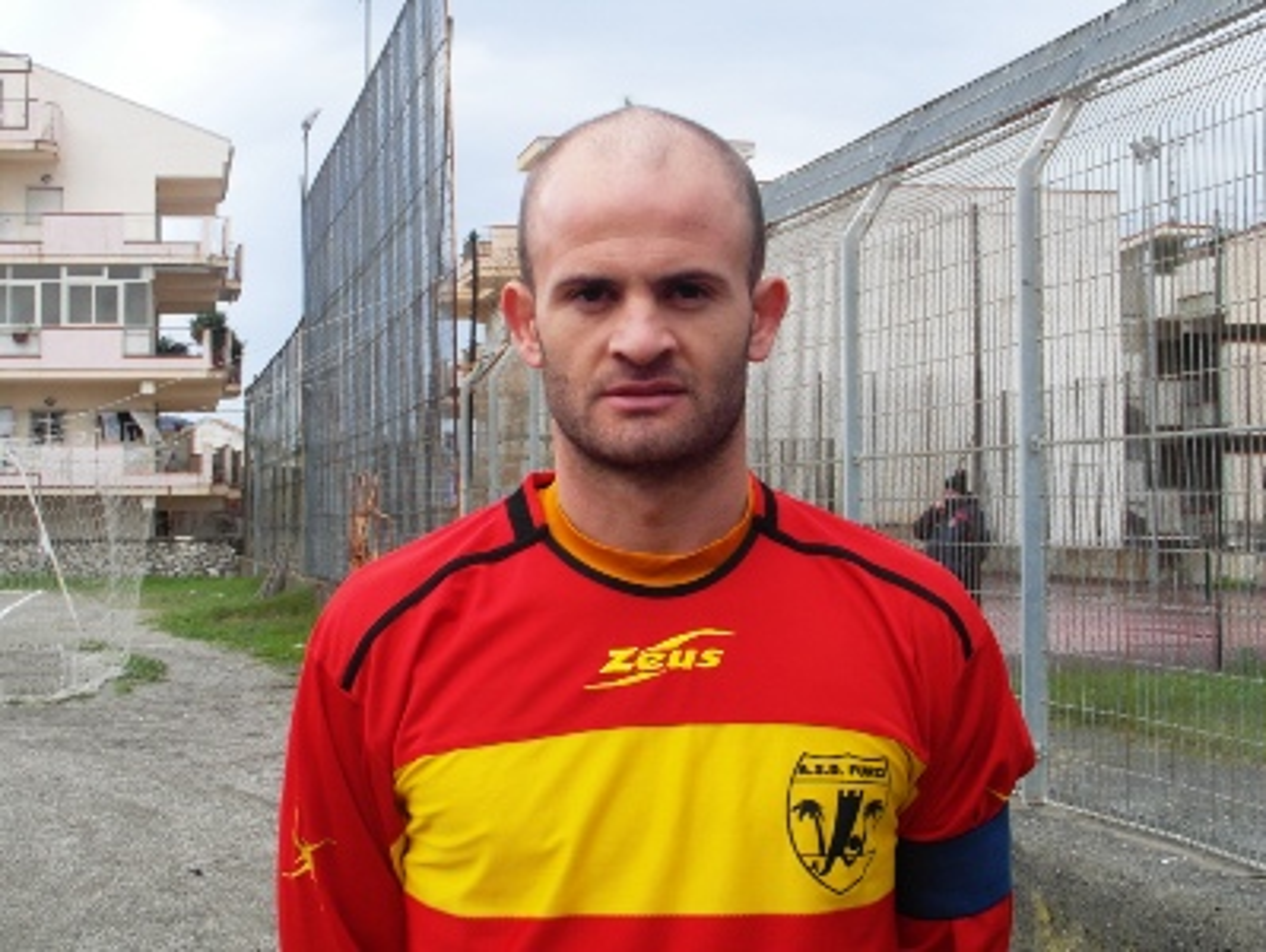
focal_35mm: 62
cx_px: 633
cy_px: 476
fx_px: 2270
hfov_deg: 31.2
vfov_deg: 23.7
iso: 100
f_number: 4
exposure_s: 1/45
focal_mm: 10.2
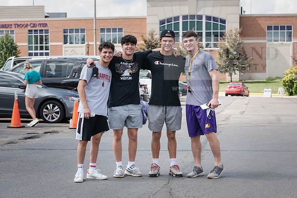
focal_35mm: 92
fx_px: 759
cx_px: 148
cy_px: 99
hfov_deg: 22.1
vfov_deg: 14.9
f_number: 7.1
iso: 320
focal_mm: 92
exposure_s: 1/250
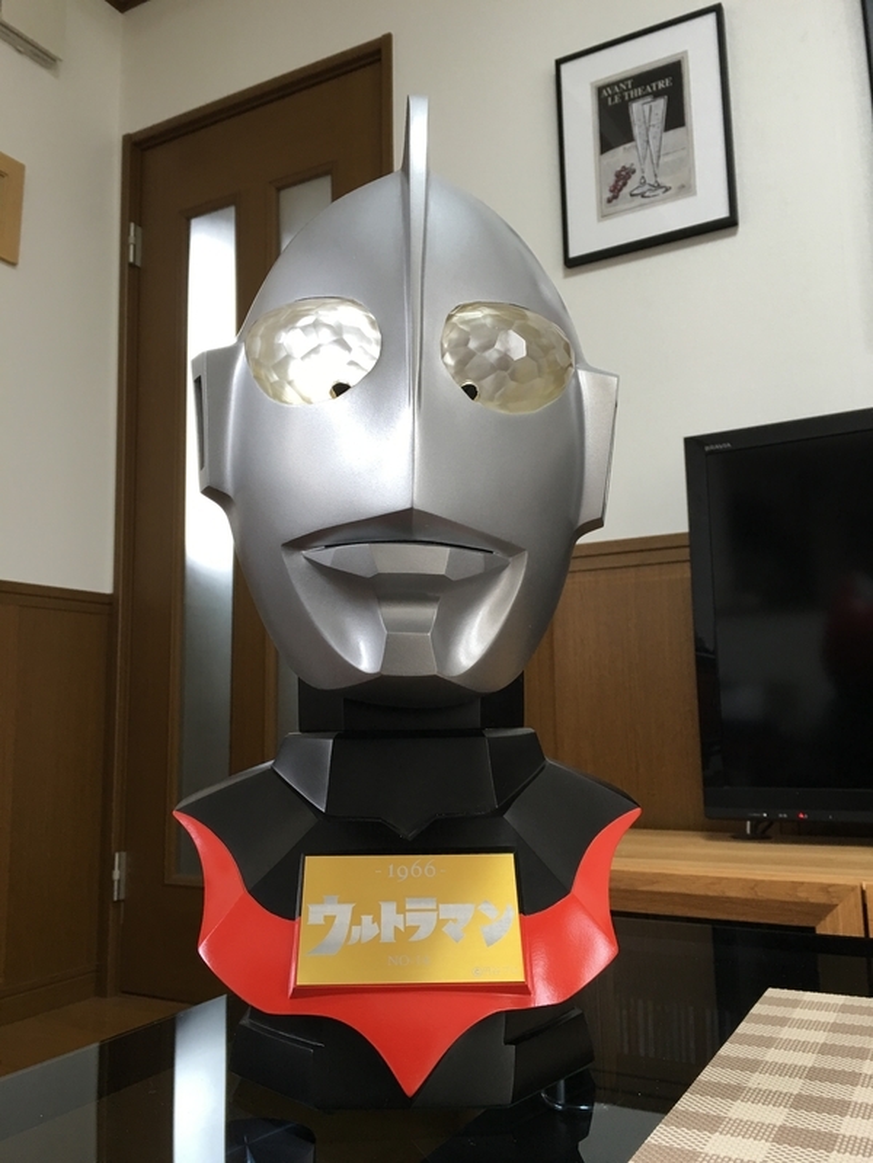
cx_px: 436
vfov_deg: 61.7
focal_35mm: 29
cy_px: 582
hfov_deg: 48.2
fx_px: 975
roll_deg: +2.1
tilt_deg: +8.1
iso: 40
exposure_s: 1/30
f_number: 2.2
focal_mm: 4.15
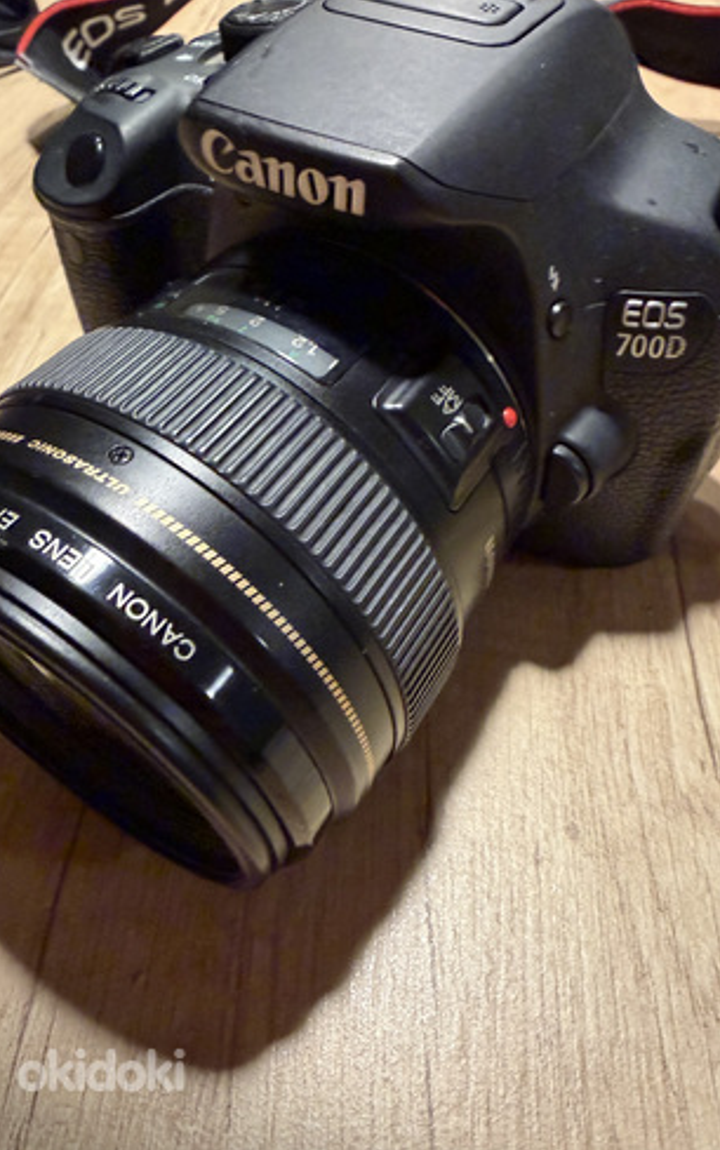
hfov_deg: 47.6
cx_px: 392
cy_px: 564
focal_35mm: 26
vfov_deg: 70.4
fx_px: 816
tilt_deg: -45.6
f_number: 2.2
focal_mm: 2.22
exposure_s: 1/60
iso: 500
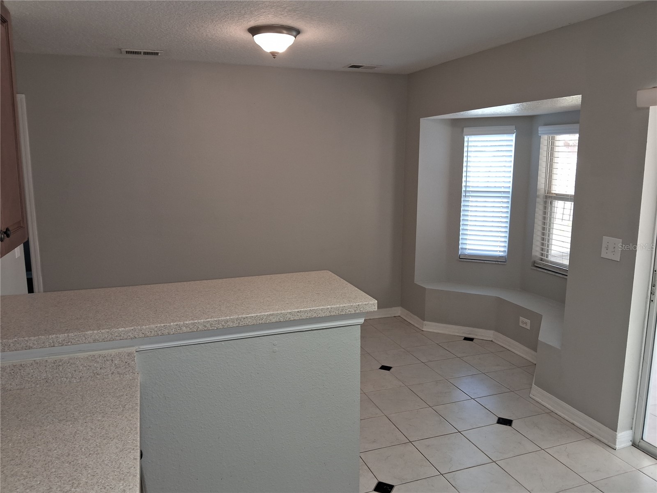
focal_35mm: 26
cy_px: 246
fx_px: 493
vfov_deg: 53.1
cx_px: 328
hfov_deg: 67.3
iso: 125
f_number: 1.8
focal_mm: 3.98
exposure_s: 1/40
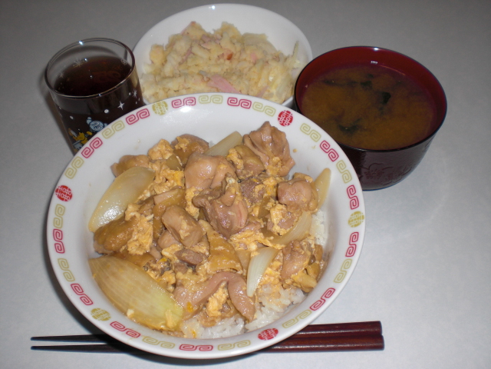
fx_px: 539
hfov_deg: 49.0
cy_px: 184
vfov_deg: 37.7
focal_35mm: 38
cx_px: 246
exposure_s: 1/60
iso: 64
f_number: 3.1
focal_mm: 6.3
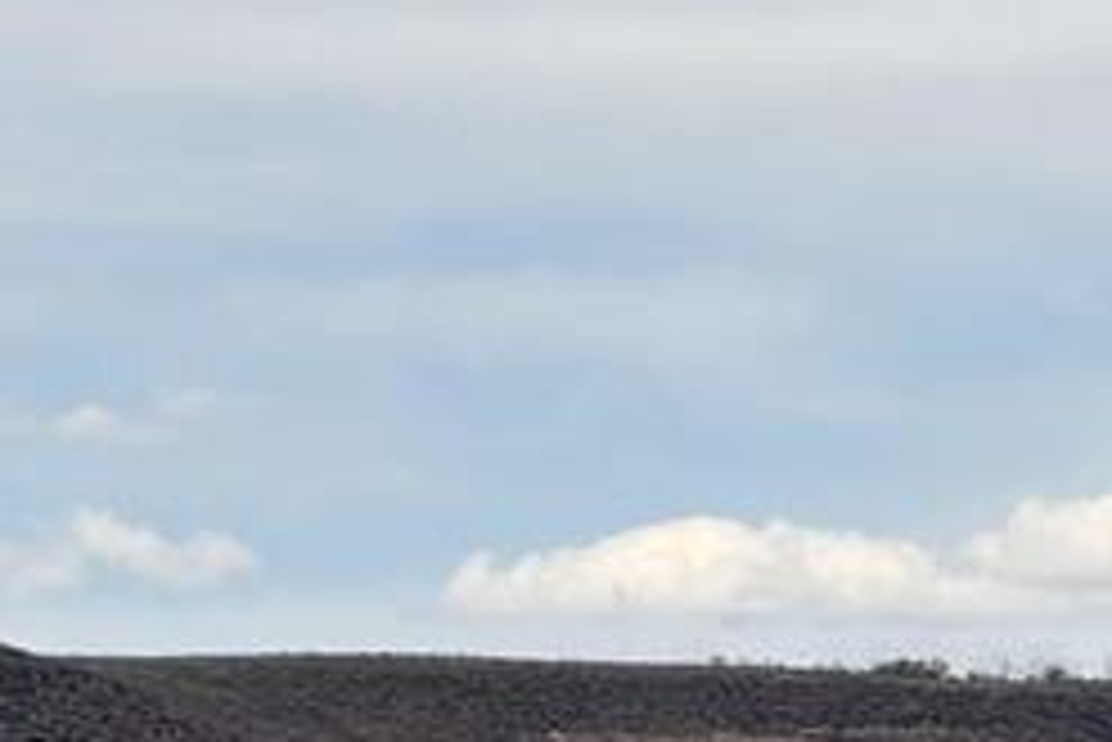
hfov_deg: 4.0
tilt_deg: +1.9
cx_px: 1189
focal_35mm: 517
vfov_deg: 2.7
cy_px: 1070
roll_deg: +0.1
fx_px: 15978
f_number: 2.8
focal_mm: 15.66
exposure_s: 1/1546
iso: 50
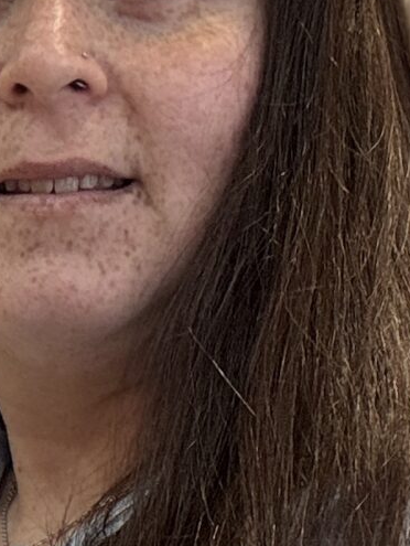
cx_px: 2
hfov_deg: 9.5
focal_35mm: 155
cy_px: 890
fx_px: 2445
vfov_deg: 12.0
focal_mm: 2.69
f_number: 1.9
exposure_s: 1/50
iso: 100
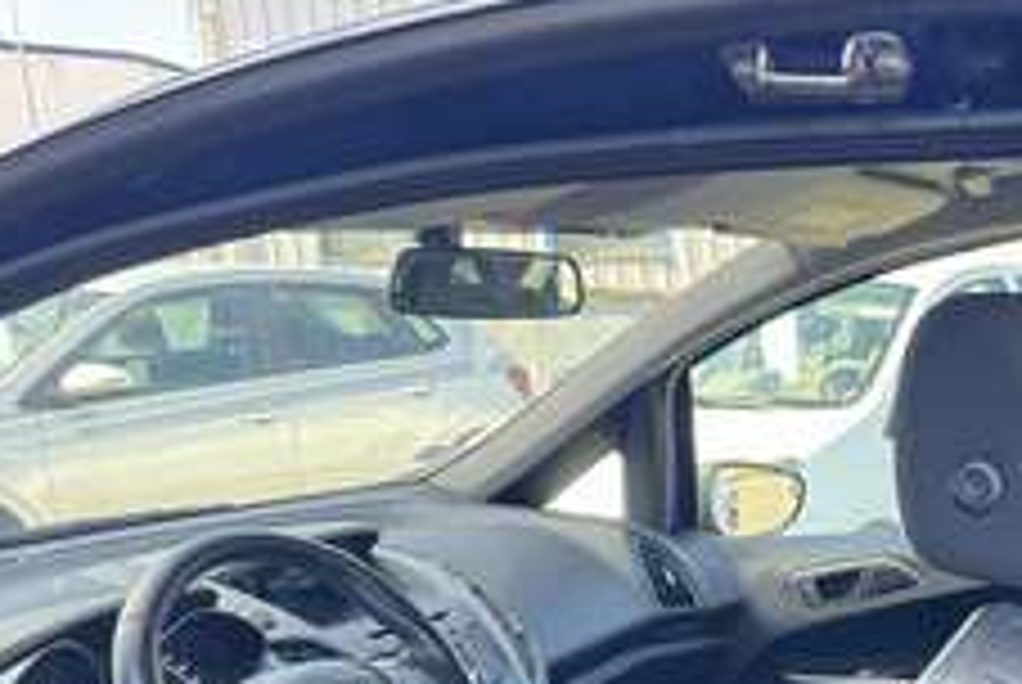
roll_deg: +0.6
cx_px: 1058
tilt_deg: -16.7
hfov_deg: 32.3
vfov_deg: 22.9
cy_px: 749
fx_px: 1592
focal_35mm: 56
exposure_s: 1/169
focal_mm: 6.86
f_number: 1.78
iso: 100
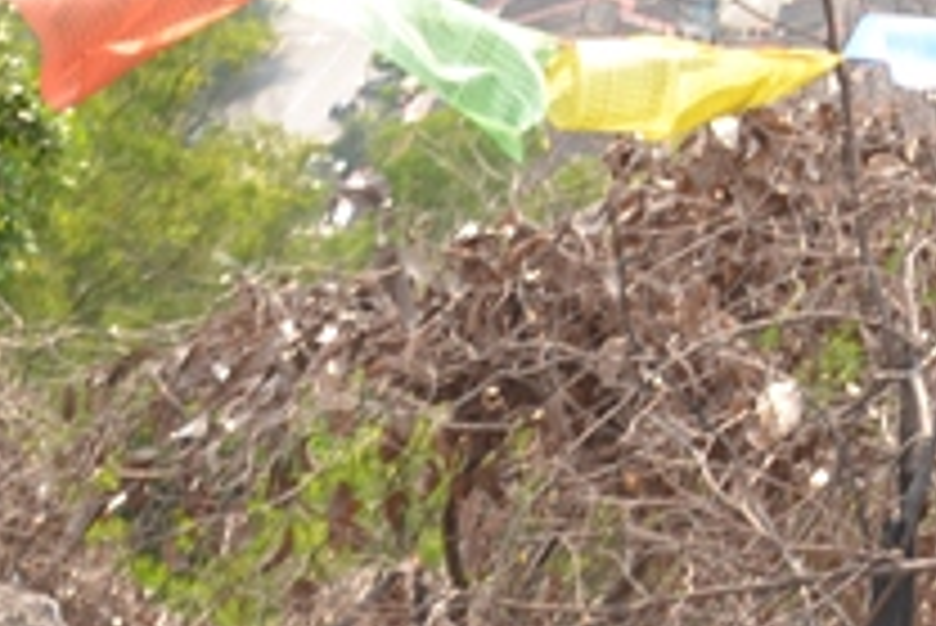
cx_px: 1786
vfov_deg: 8.5
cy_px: -603
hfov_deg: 12.0
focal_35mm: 154
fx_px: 4018
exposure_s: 1/250
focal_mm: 21
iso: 100
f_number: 8
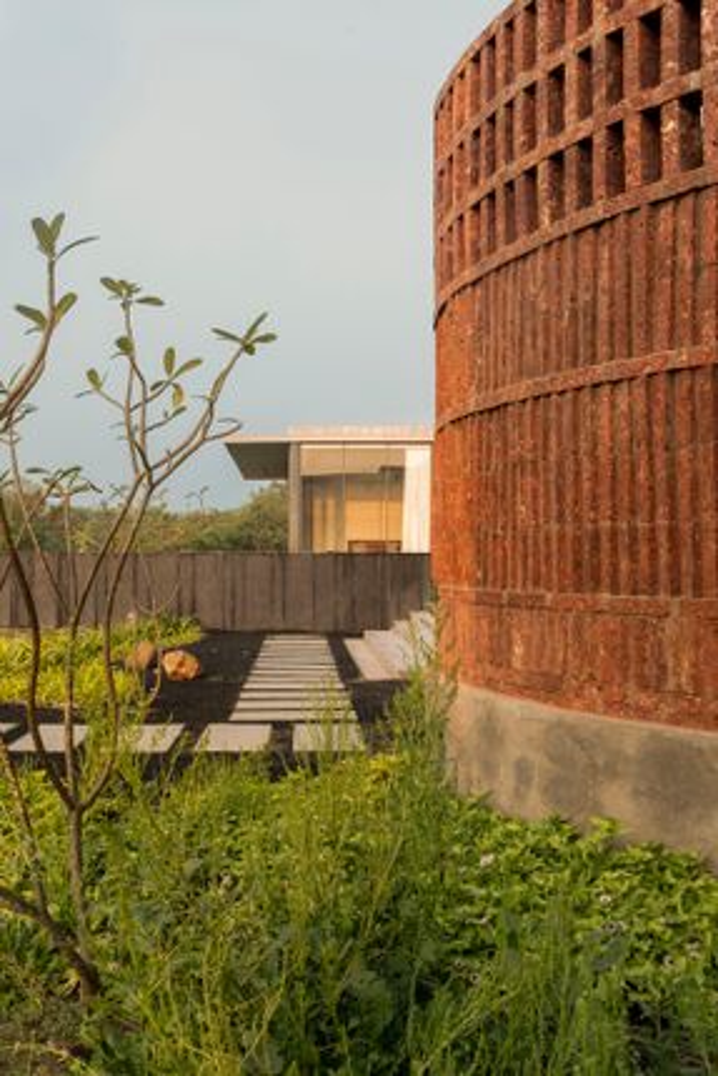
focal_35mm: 31
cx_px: 359
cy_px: 538
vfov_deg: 60.3
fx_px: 927
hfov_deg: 42.4
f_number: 11
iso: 250
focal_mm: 31
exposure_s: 1/60
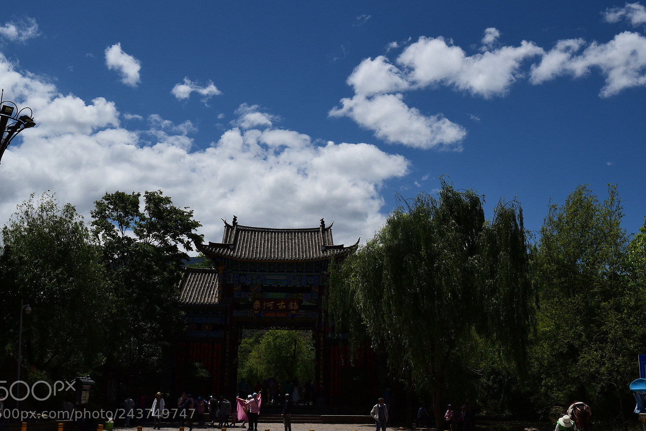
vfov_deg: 33.0
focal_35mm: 41
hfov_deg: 47.9
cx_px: 316
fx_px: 728
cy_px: 215
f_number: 11
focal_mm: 25
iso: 250
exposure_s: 1/1000
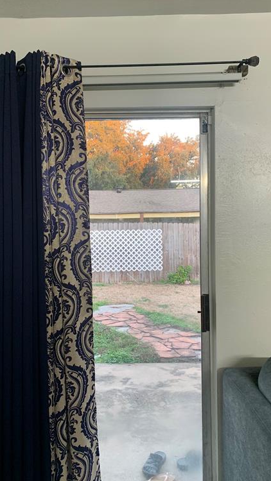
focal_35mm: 29
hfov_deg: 40.1
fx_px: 370
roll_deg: +0.5
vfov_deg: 66.1
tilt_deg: -1.1
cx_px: 123
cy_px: 245
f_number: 1.8
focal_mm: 4.25
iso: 100
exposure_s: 1/60
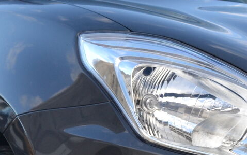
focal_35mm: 135
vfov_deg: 9.7
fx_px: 909
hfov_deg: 15.4
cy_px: 142
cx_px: 198
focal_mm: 22
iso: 180
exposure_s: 1/125
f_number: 5.6
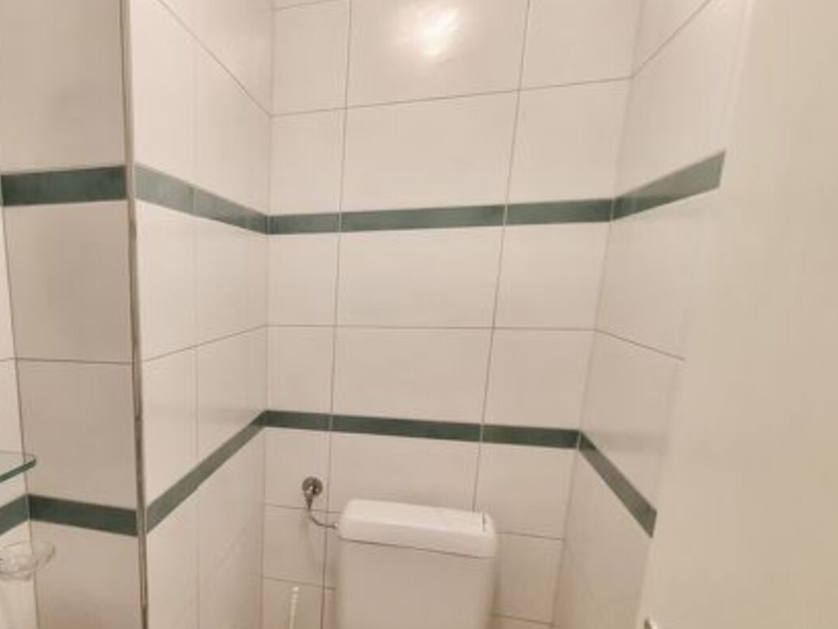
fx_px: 581
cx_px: 203
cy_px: 446
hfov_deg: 66.8
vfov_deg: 55.0
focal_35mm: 24
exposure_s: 1/50
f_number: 2.2
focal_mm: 1.8
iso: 400
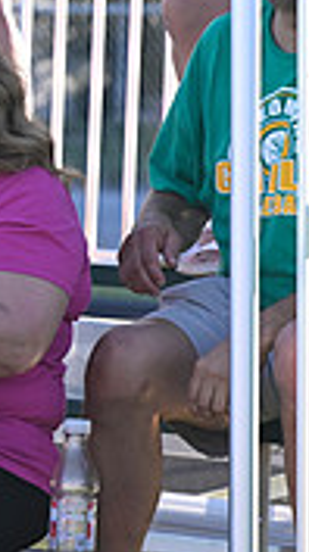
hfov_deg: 4.8
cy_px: 232
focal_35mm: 241
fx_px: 3526
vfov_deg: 9.0
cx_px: 830
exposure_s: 1/1250
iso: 400
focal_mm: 70
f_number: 2.8
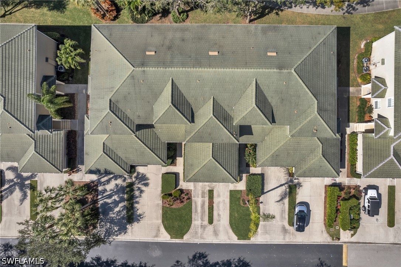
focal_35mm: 22
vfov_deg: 57.2
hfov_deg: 78.6
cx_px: 200
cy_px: 134
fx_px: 245
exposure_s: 1/2500
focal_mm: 8.38
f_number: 2.8
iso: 140
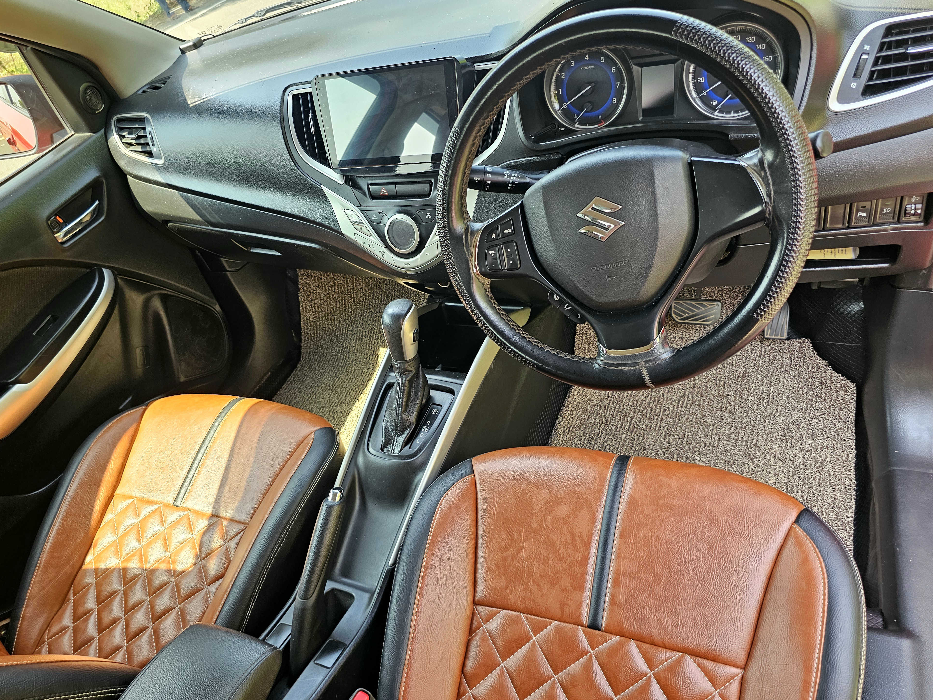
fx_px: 647
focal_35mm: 24
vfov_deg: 56.8
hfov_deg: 71.6
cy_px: 353
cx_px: 450
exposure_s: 1/182
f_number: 1.7
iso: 125
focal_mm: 6.3
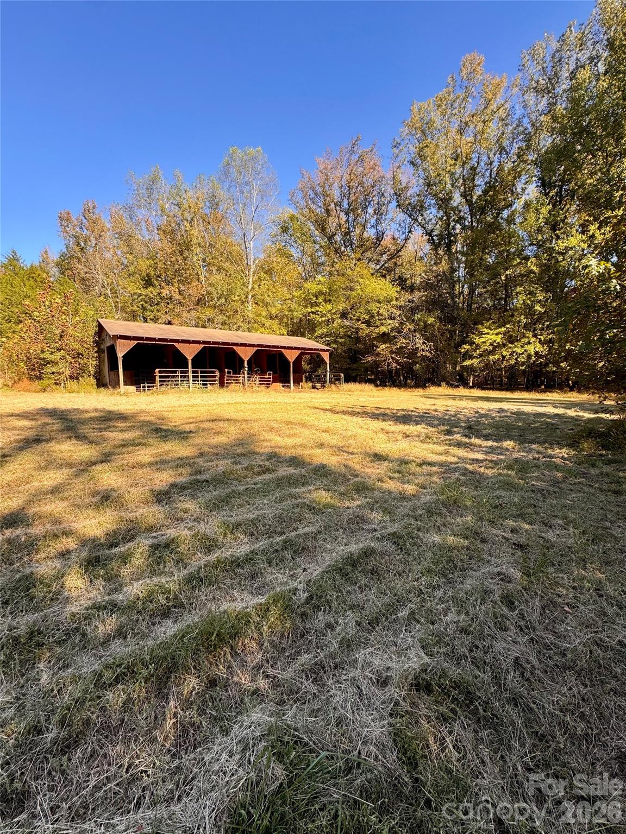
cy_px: 417
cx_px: 313
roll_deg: +0.6
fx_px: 338
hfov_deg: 85.7
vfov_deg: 102.1
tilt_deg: -5.8
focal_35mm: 14
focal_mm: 2.22
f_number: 2.2
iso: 50
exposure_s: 1/533
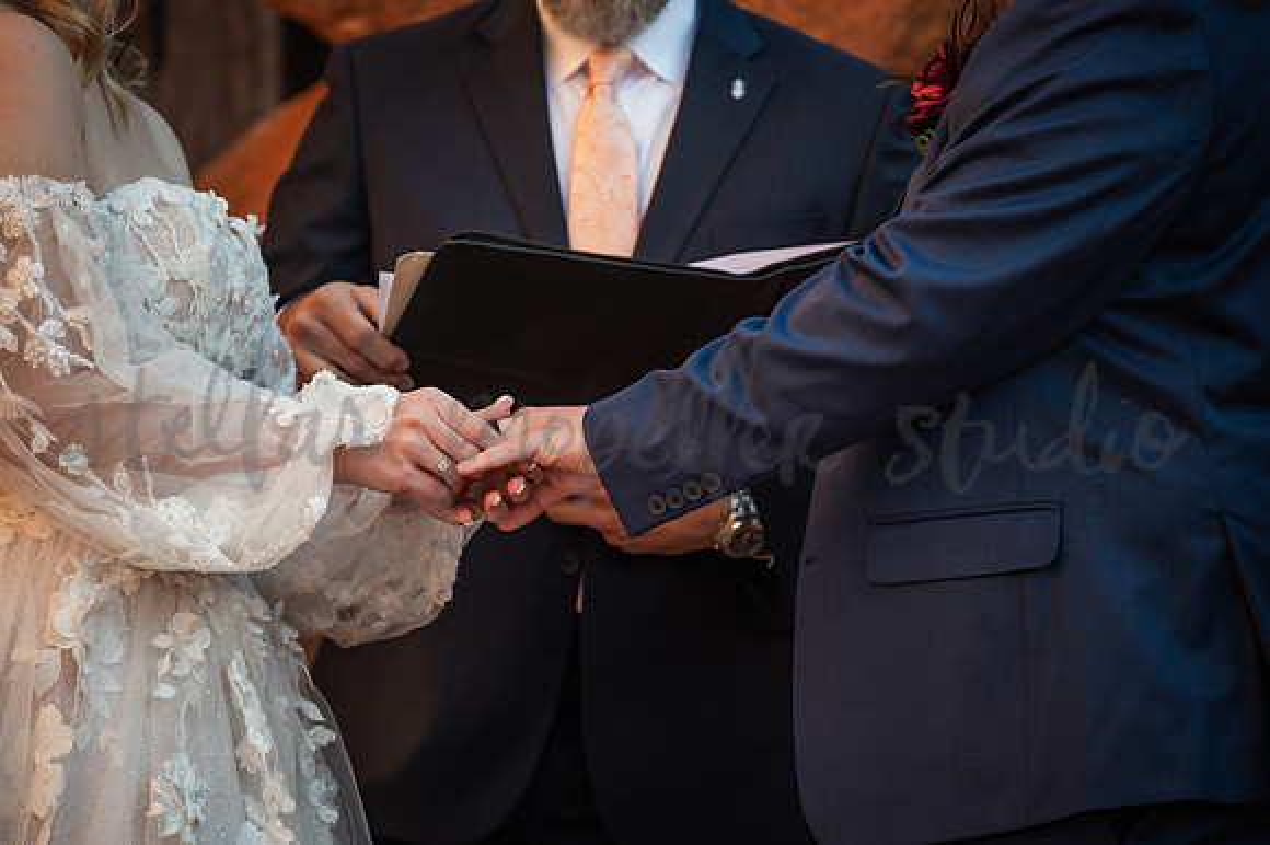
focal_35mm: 162
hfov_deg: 12.7
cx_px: 635
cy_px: 422
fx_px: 5715
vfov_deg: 8.5
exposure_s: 1/200
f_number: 6.3
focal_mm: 160
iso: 160
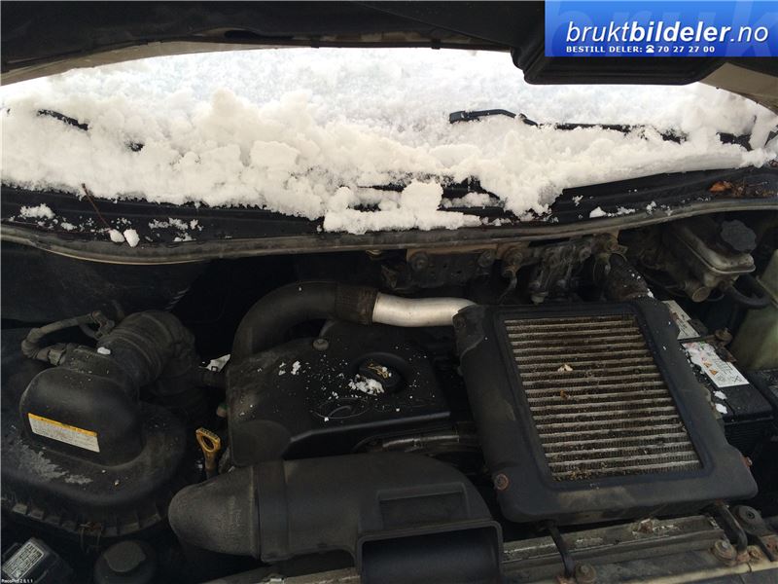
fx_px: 652
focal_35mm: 29
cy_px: 292
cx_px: 389
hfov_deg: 61.7
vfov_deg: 48.2
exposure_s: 1/120
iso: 50
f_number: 2.2
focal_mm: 4.15
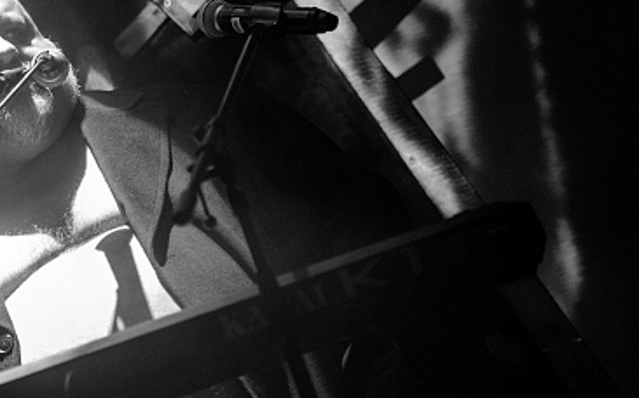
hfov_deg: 9.0
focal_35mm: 233
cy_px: 217
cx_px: 82
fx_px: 4054
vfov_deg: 5.6
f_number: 2.8
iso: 2000
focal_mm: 116
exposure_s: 1/100
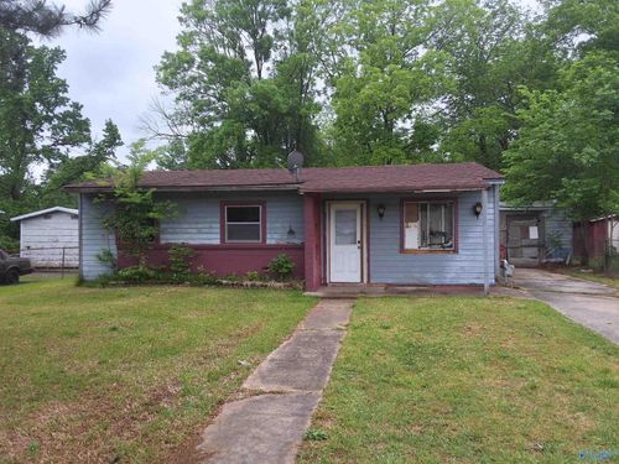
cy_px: 232
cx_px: 310
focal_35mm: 28
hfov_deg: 63.4
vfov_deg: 49.7
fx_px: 501
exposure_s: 1/413
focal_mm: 2.91
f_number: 1.9
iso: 32
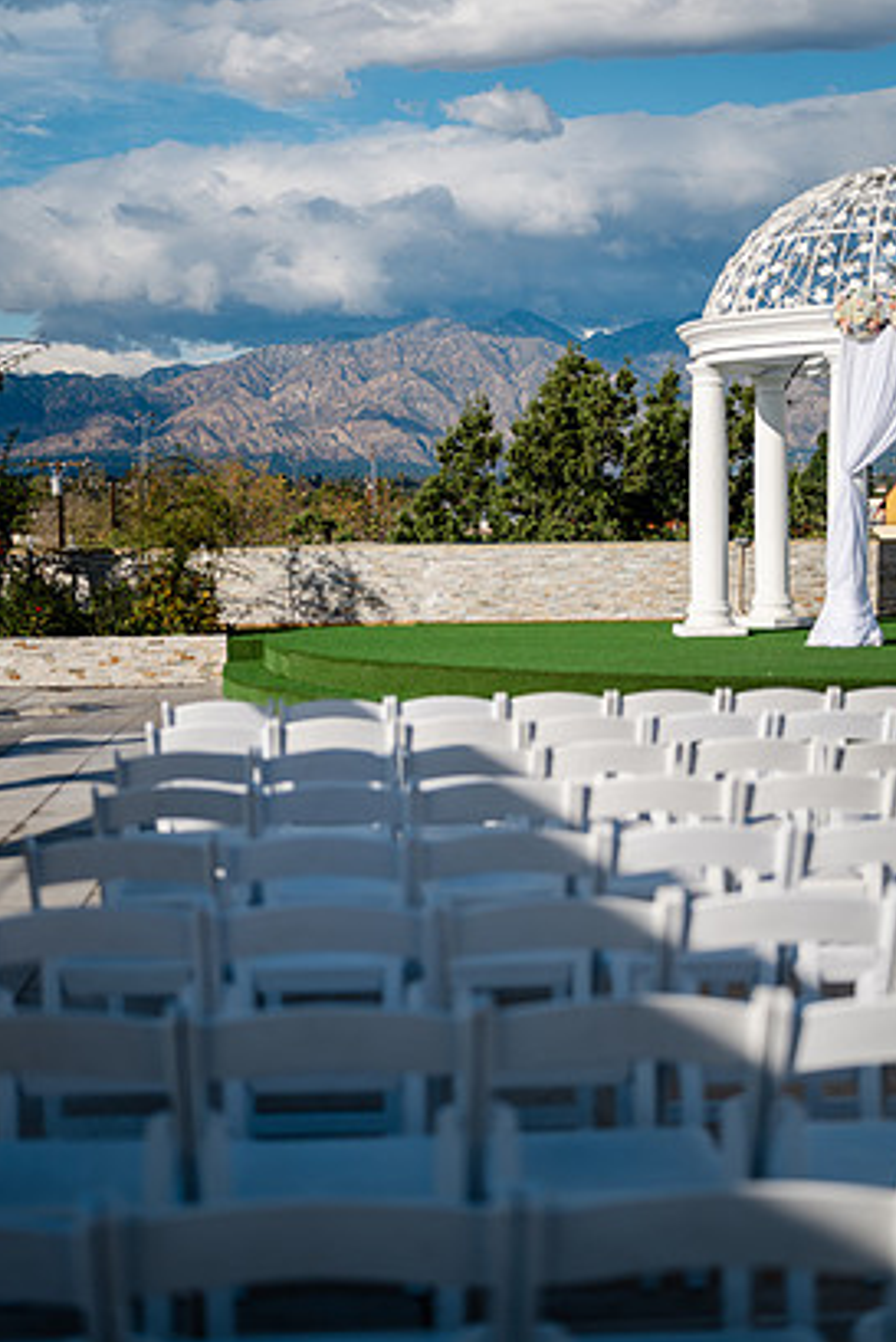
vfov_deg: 36.2
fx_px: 2051
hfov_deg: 24.6
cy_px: 653
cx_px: 433
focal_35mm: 55
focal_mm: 50
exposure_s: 1/6400
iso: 64
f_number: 1.8
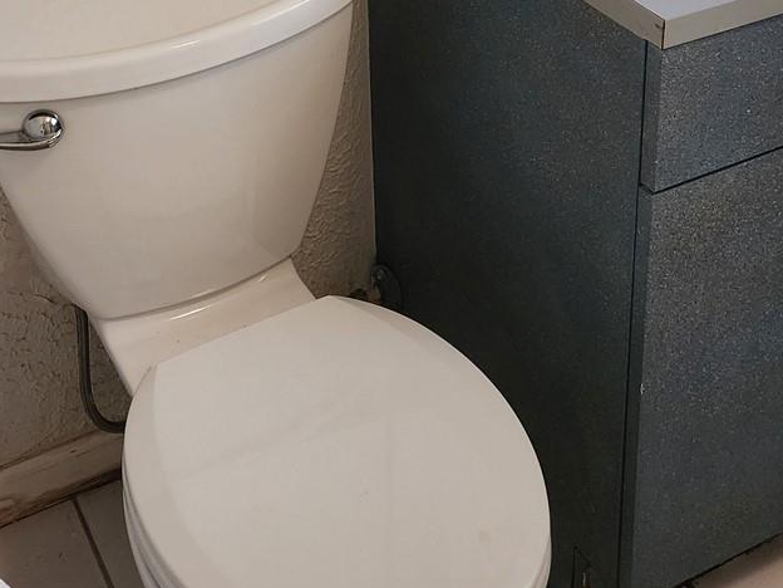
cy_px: -111
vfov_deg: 22.9
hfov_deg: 32.6
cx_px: 300
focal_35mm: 59
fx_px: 1335
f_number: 1.8
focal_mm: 6.4
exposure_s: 1/120
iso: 320
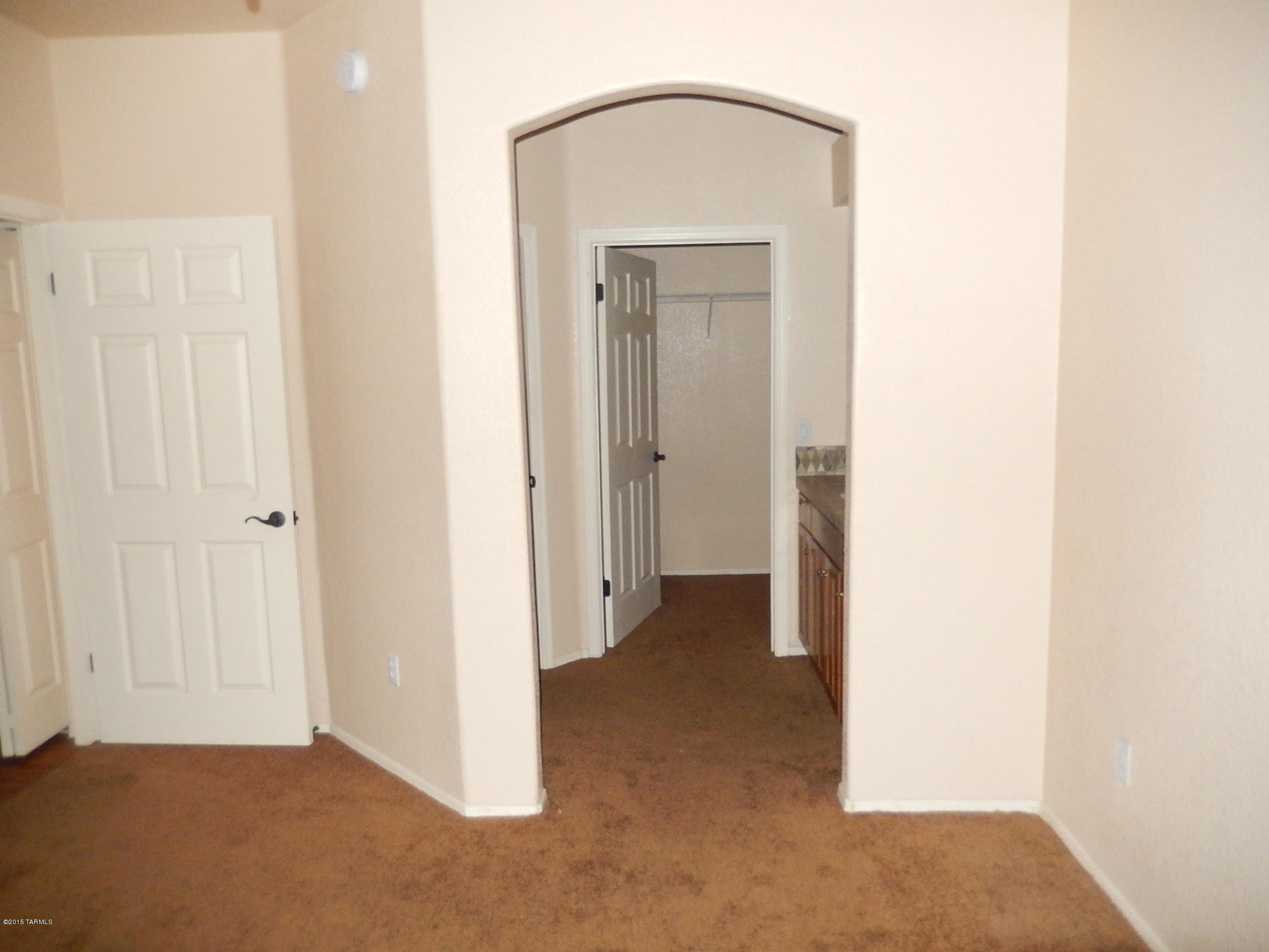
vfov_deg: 54.9
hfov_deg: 69.4
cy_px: 476
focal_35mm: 25
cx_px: 634
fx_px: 916
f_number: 3.4
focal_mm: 4.5
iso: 450
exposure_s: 1/30
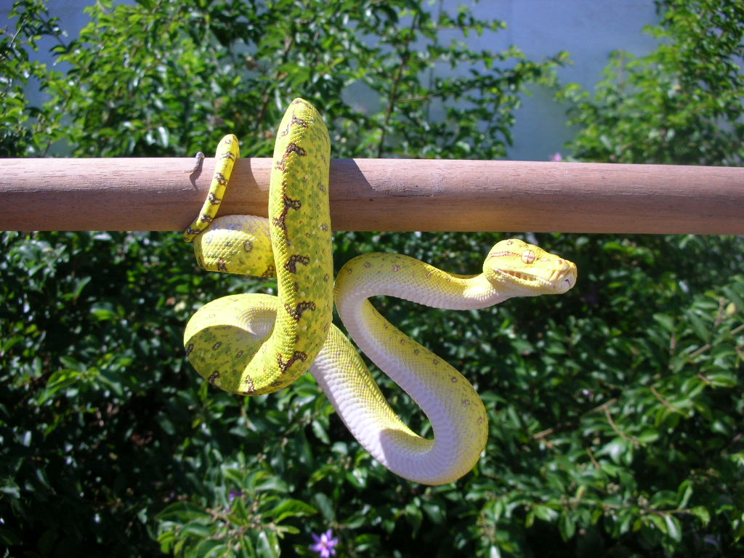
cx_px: 372
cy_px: 279
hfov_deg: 52.6
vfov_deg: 40.7
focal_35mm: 35
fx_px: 752
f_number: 8.5
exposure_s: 1/59.2
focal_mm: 5.8
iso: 50
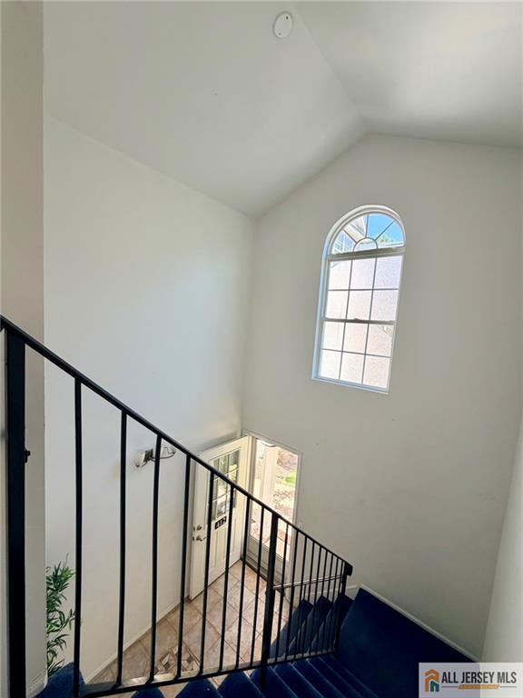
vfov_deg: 102.1
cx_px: 262
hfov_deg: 85.7
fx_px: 282
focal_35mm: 14
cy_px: 349
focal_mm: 2.22
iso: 64
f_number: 2.2
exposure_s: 1/121
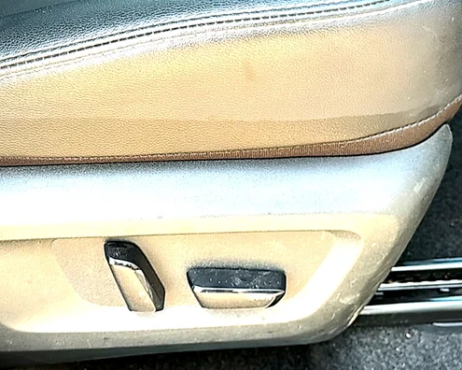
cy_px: 179
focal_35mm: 58
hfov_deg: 32.3
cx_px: 173
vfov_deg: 26.2
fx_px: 793
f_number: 1.78
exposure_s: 1/78
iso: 50
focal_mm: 6.86
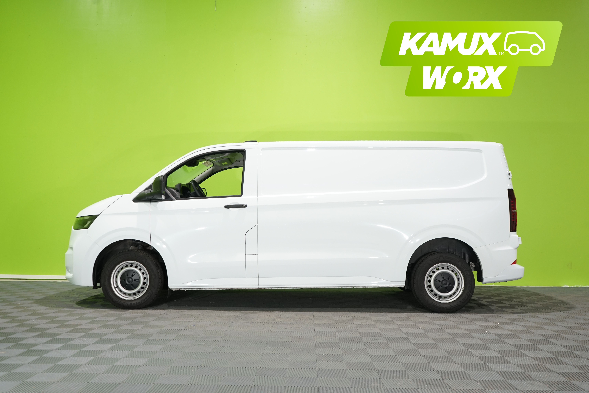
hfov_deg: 60.3
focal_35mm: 31
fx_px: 507
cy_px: 196
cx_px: 294
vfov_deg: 42.3
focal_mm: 31
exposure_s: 1/30
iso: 800
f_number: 5.6
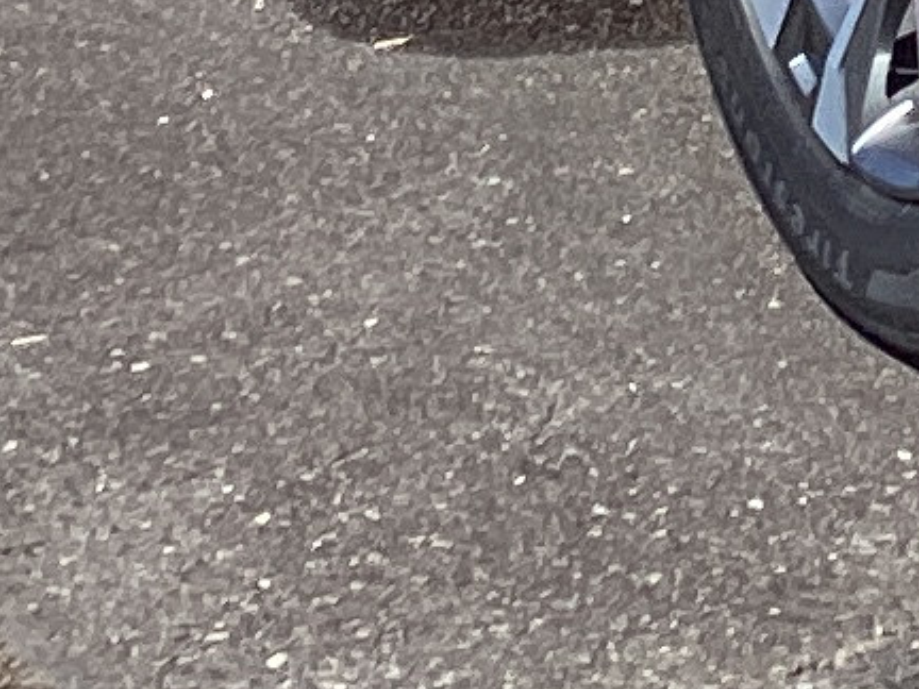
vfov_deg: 6.0
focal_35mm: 234
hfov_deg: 8.2
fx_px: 6212
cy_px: -1091
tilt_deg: -7.2
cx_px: 1496
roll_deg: +0.4
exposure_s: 1/994
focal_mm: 3.3
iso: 25
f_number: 2.4
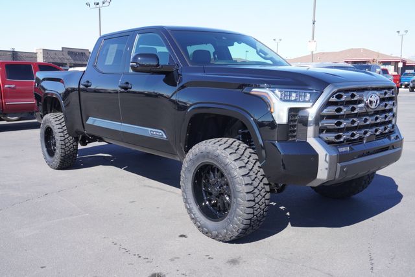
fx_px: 398
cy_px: 138
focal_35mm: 34
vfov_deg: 38.4
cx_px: 208
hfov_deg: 55.1
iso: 100
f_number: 6.3
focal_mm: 23
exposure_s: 1/125
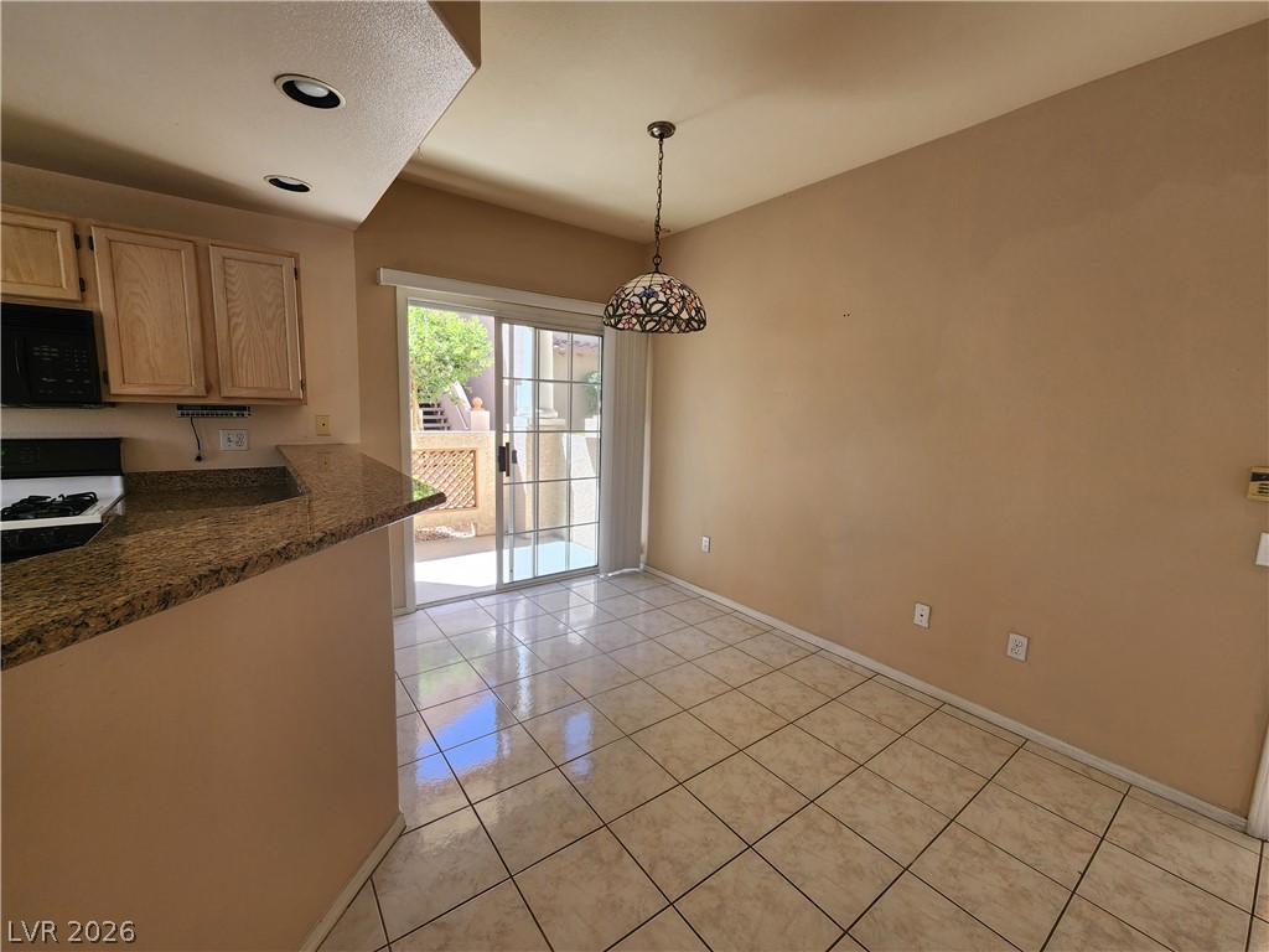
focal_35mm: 13
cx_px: 634
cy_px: 476
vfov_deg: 89.9
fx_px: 477
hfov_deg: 106.2
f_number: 2.2
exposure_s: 1/120
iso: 64
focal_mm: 2.2
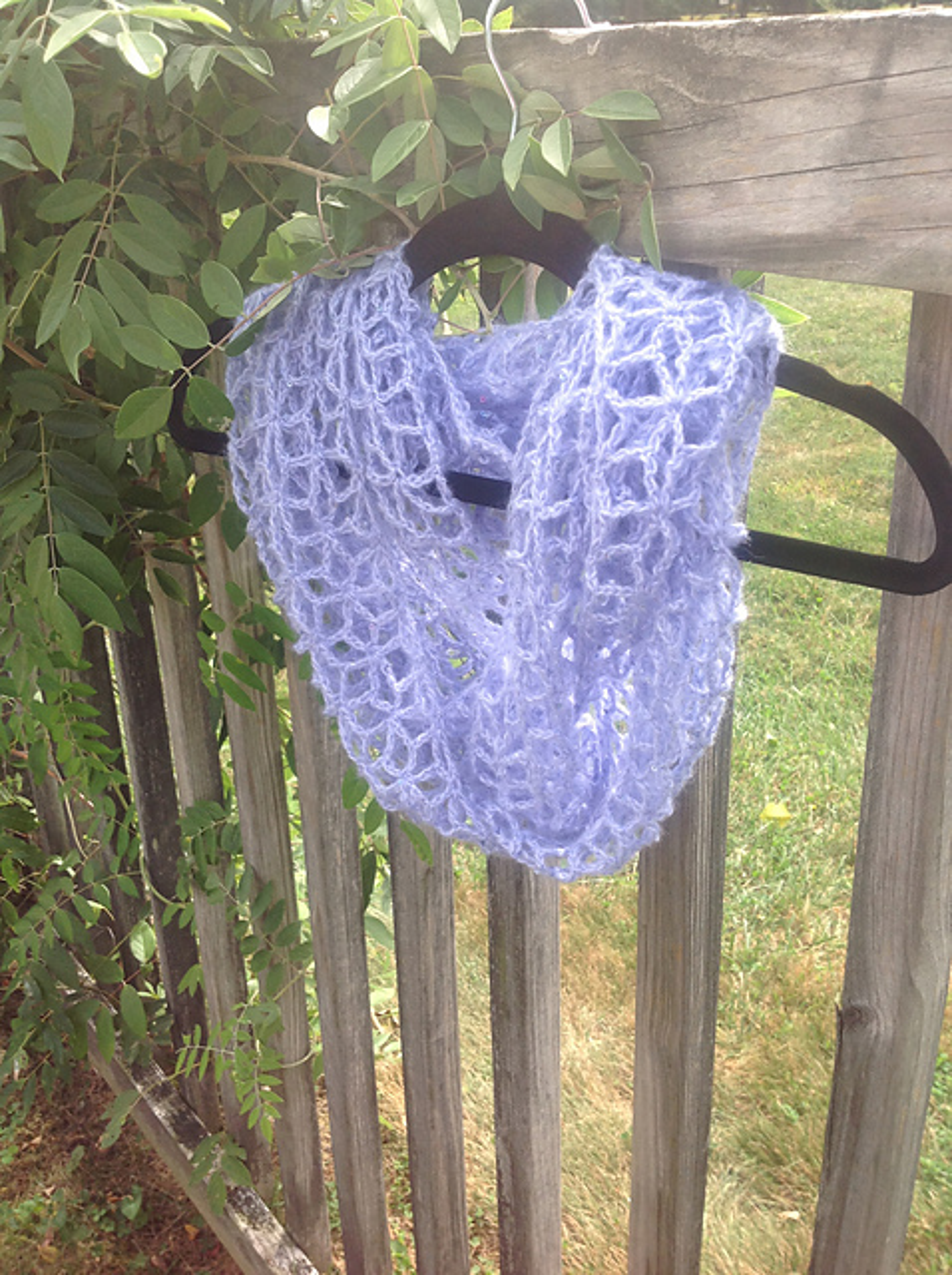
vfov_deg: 52.7
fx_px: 1287
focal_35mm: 35
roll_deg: +2.1
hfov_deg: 40.6
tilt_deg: -23.9
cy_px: 638
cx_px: 476
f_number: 2.4
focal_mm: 4.28
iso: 50
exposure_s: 1/438
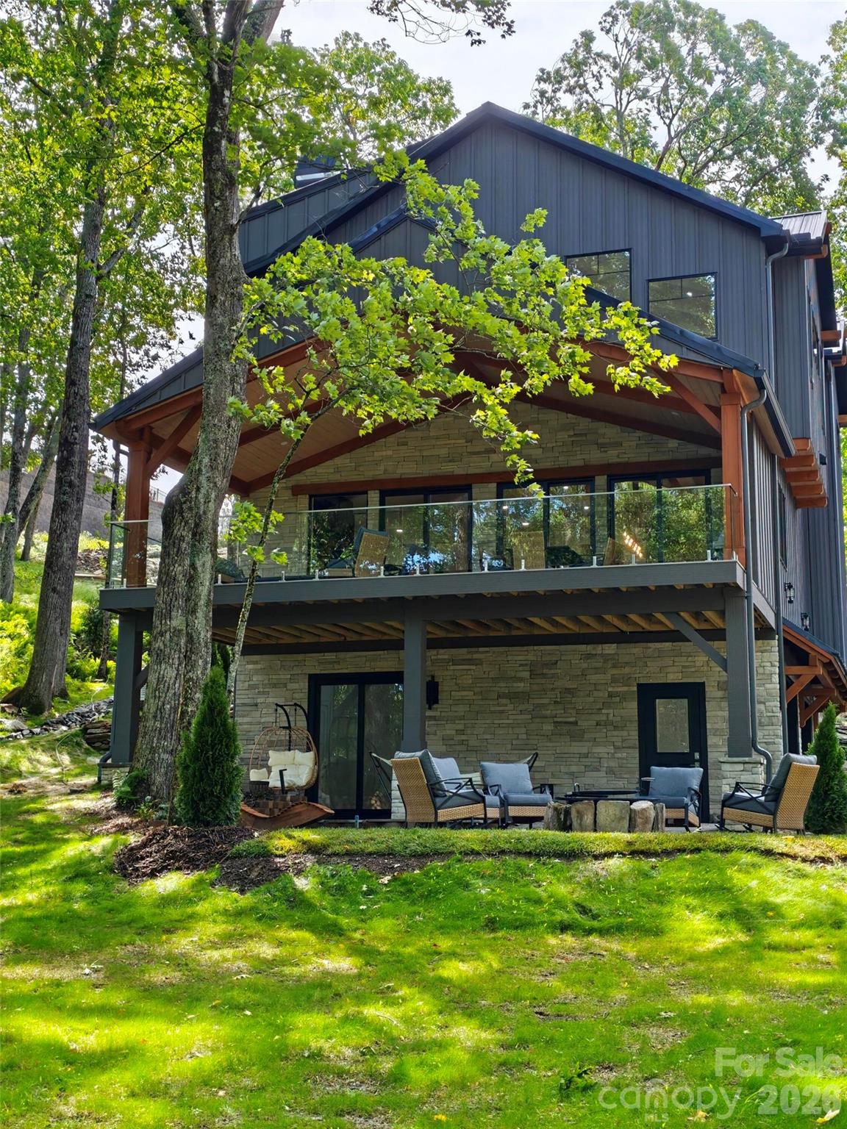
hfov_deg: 31.5
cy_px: 564
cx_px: 424
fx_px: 1501
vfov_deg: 41.2
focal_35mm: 46
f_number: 1.67
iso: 50
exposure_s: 1/564
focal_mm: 6.62
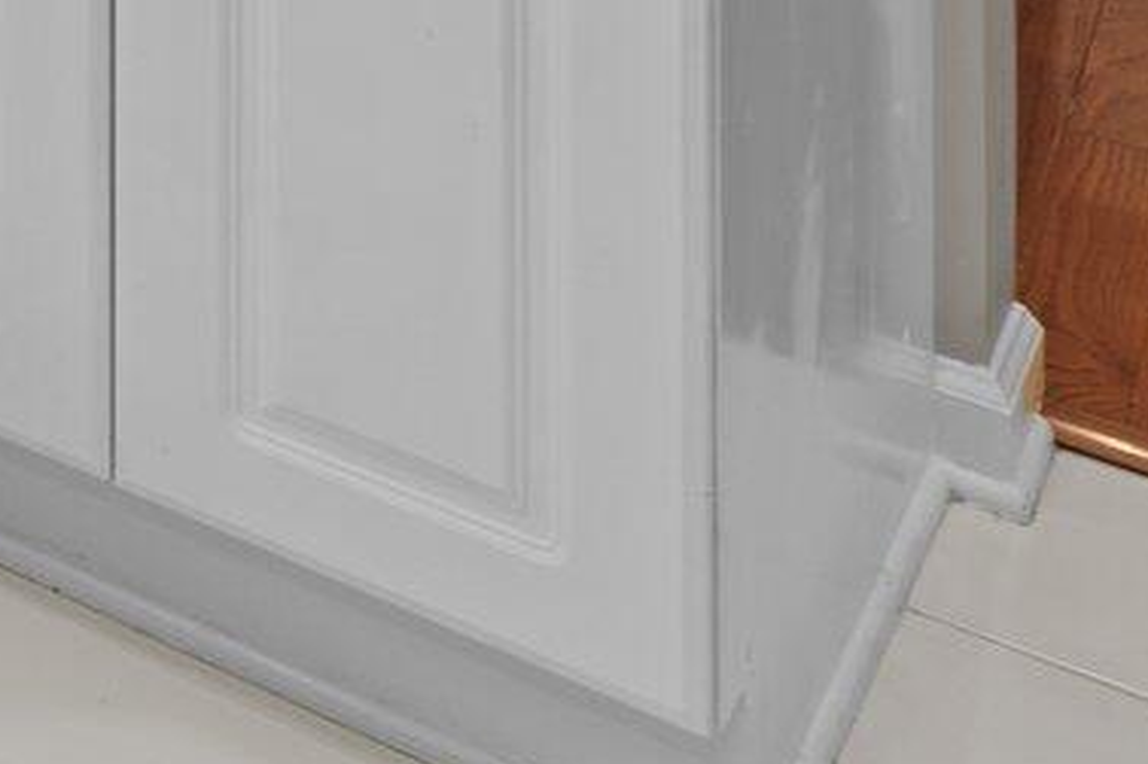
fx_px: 2773
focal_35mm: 87
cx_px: -1413
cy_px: -1189
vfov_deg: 12.0
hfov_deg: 15.7
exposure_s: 2.5
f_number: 9
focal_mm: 16
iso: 125
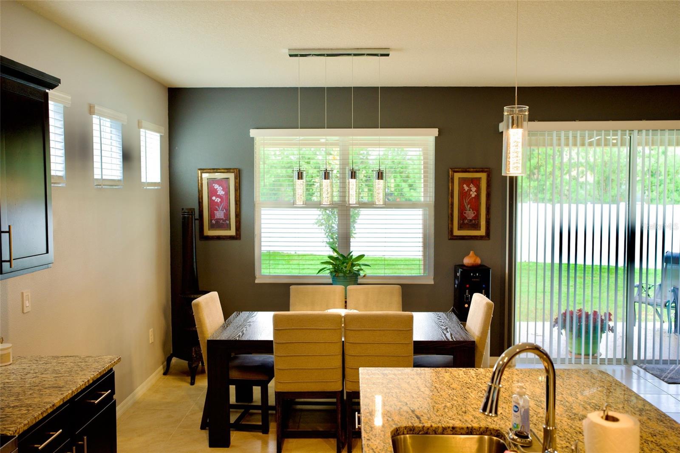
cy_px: 226
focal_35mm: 35
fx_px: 661
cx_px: 340
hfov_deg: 54.4
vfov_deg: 37.8
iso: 125
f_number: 4
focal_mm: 35
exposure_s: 1/40
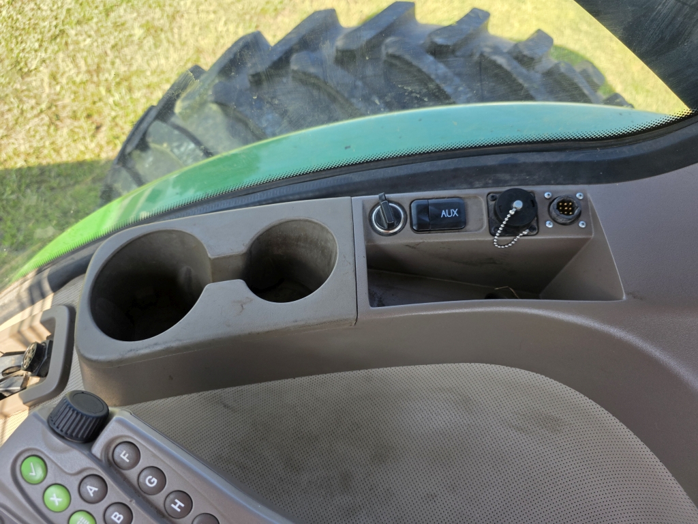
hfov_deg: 73.9
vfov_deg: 58.9
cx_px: 349
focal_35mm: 23
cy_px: 262
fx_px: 464
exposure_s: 1/359
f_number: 1.7
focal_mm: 6.3
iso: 50
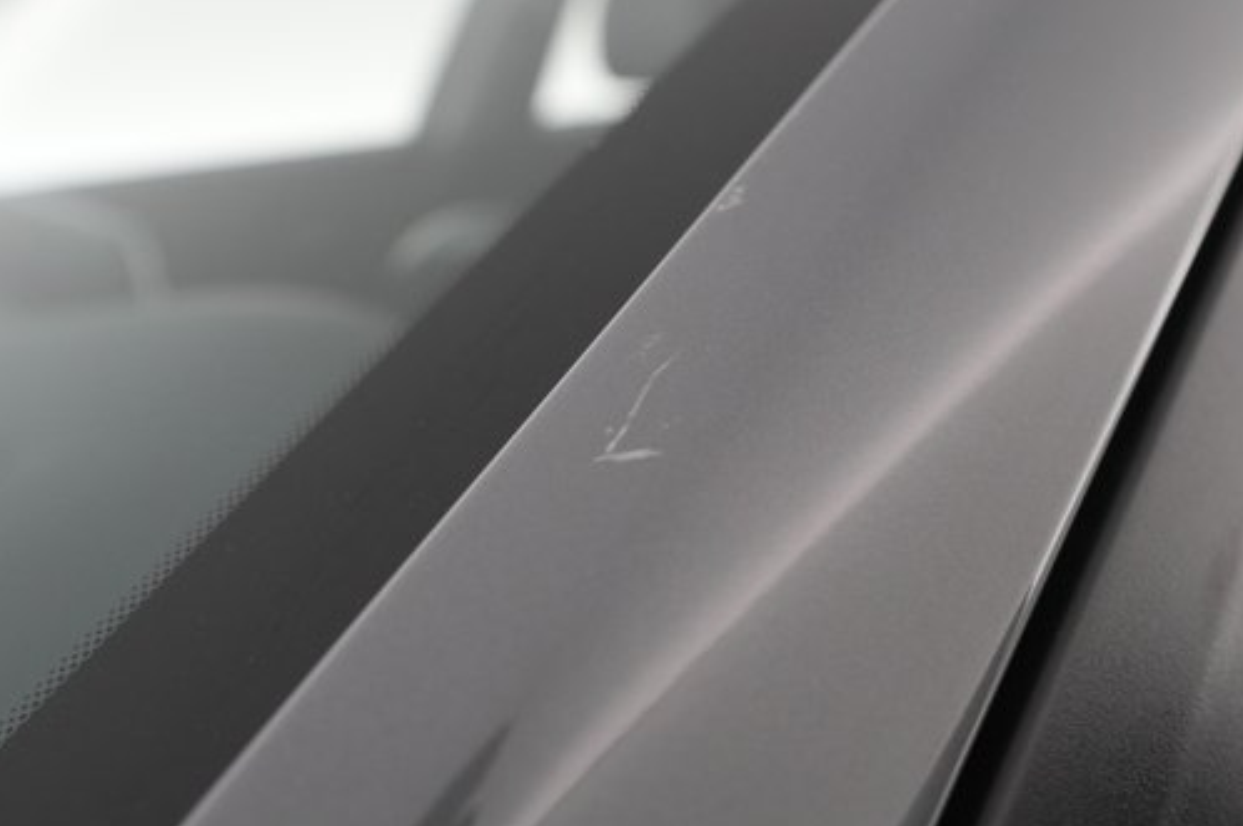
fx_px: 1242
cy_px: 304
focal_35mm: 36
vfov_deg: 36.6
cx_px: 549
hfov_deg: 53.1
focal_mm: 28
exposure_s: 1/100
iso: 2500
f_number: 4.5
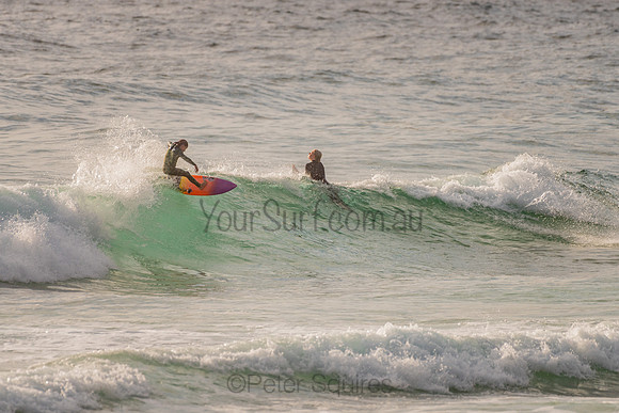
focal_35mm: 613
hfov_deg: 3.4
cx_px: 302
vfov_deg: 2.2
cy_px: 200
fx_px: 10540
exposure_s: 1/2000
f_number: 5.6
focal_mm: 500
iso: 140
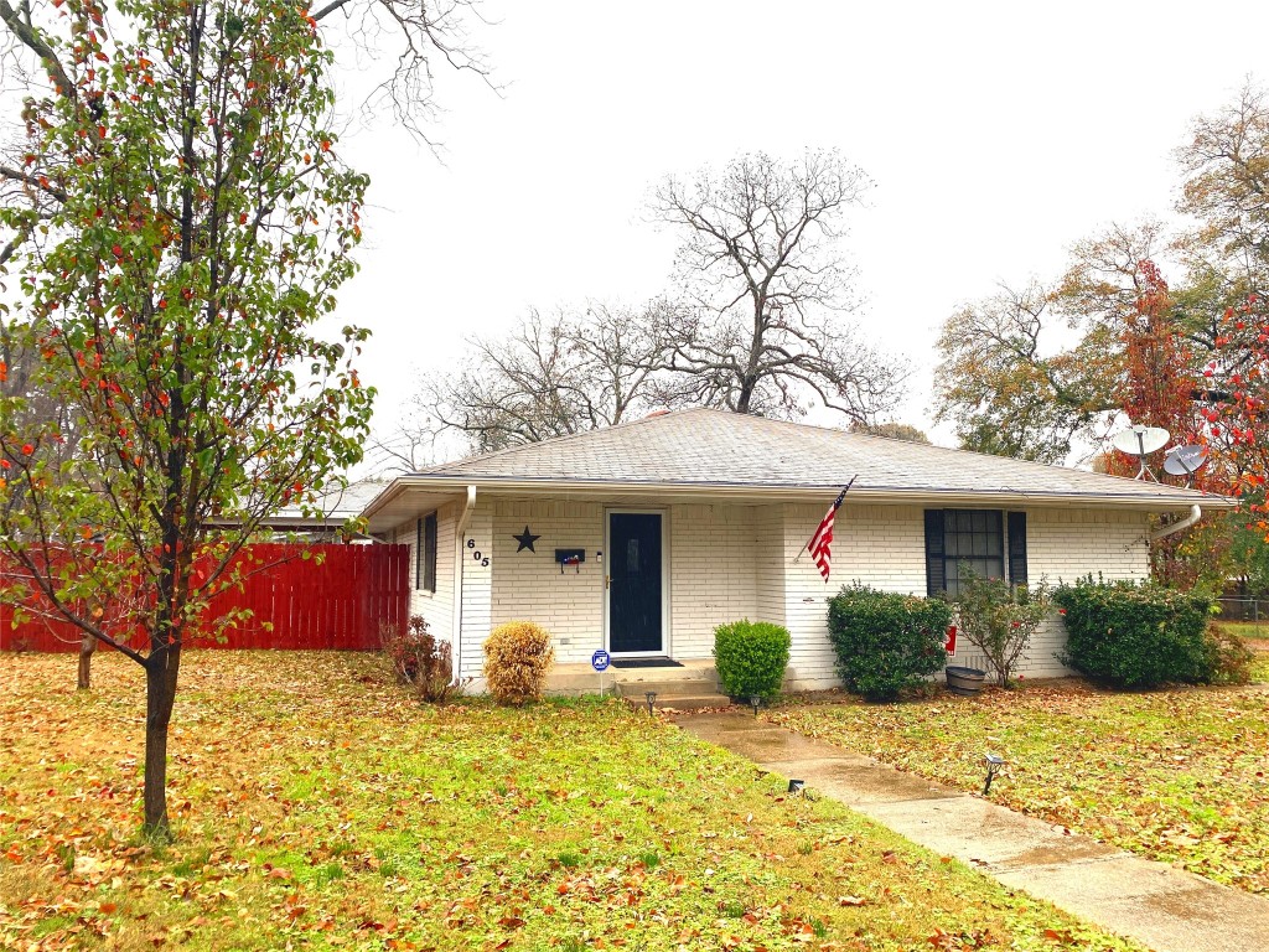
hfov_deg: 67.3
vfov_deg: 53.1
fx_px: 953
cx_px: 634
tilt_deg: +5.3
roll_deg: -0.5
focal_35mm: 26
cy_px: 476
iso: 32
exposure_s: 1/235
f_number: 1.8
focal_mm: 4.25
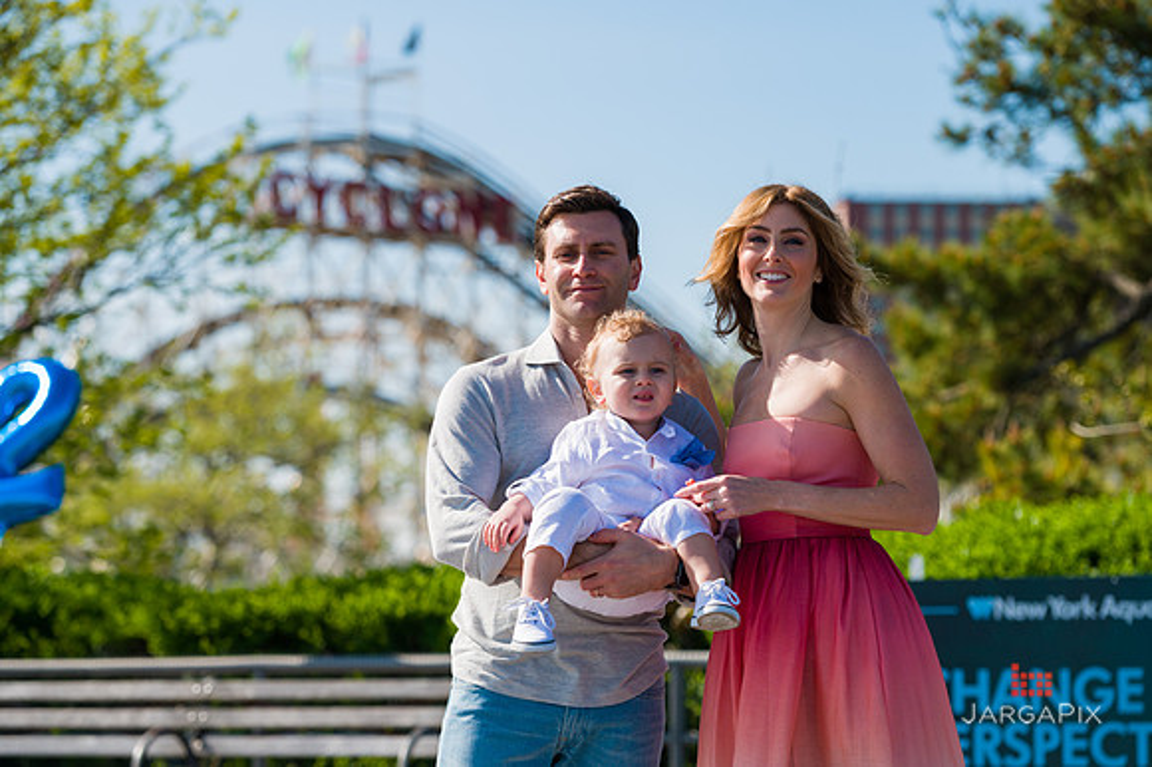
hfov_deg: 15.8
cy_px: 384
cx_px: 576
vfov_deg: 10.5
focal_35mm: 130
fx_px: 4157
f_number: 5
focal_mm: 130
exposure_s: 1/2500
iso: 200
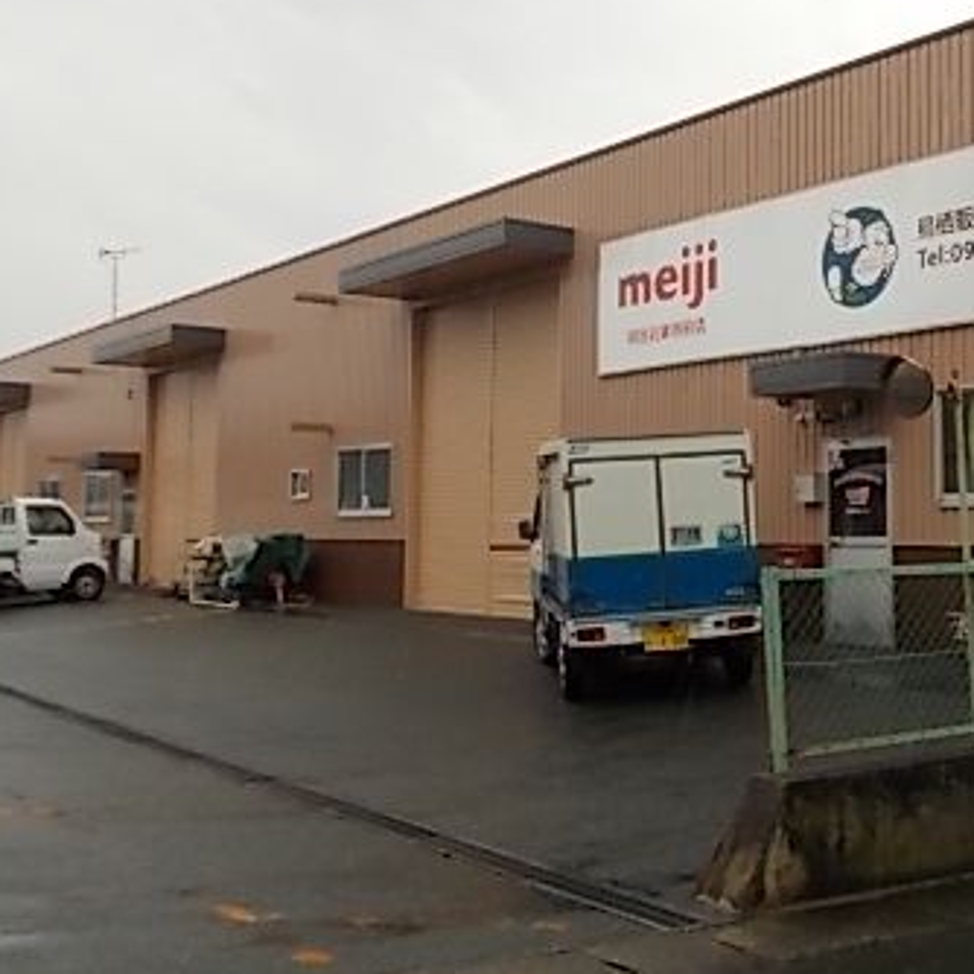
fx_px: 1401
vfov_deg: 38.3
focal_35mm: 44
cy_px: 423
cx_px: 712
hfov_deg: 37.5
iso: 80
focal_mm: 4.6
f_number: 3.2
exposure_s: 1/200
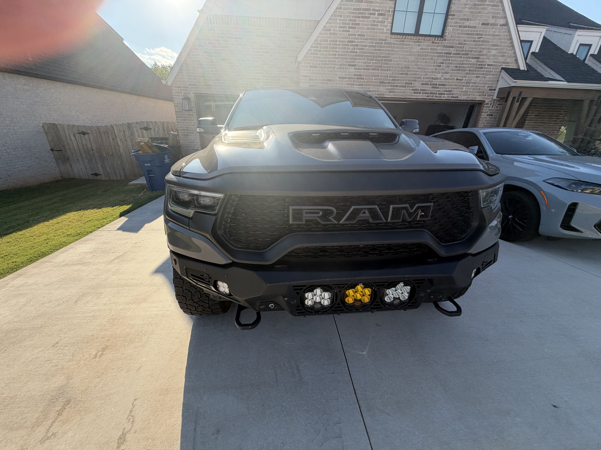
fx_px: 243
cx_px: 300
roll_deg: +1.3
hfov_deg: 102.1
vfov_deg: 85.7
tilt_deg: -16.9
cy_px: 225
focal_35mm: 14
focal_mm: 2.22
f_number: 2.2
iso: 40
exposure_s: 1/686
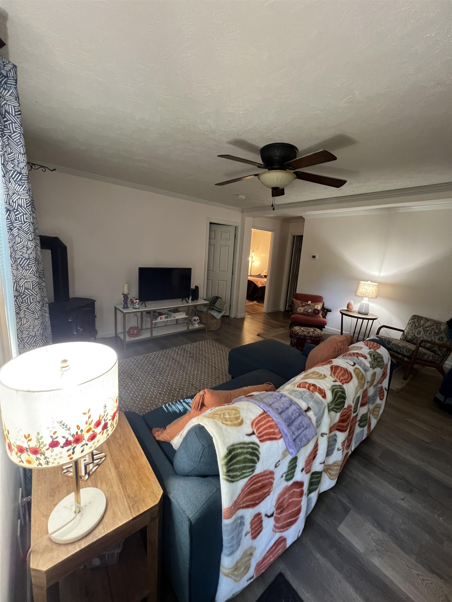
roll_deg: -4.6
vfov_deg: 106.2
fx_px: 226
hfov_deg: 89.9
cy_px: 301
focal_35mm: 13
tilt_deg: -11.6
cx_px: 226
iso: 500
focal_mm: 1.57
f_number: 1.8
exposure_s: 1/60
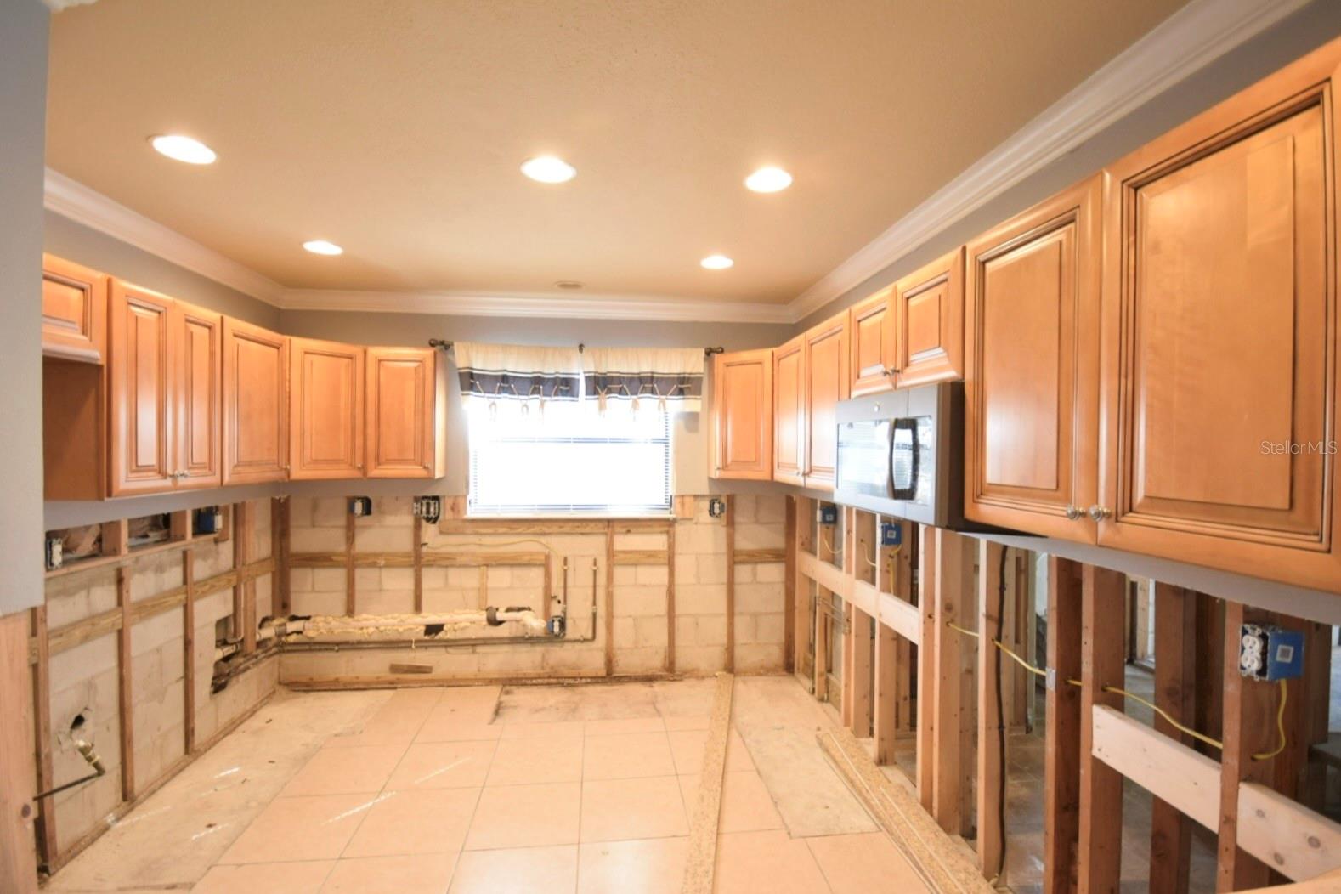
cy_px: 447
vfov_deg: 77.3
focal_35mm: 15
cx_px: 670
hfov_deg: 100.4
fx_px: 559
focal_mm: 10
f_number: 4
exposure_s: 1/50
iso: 1250
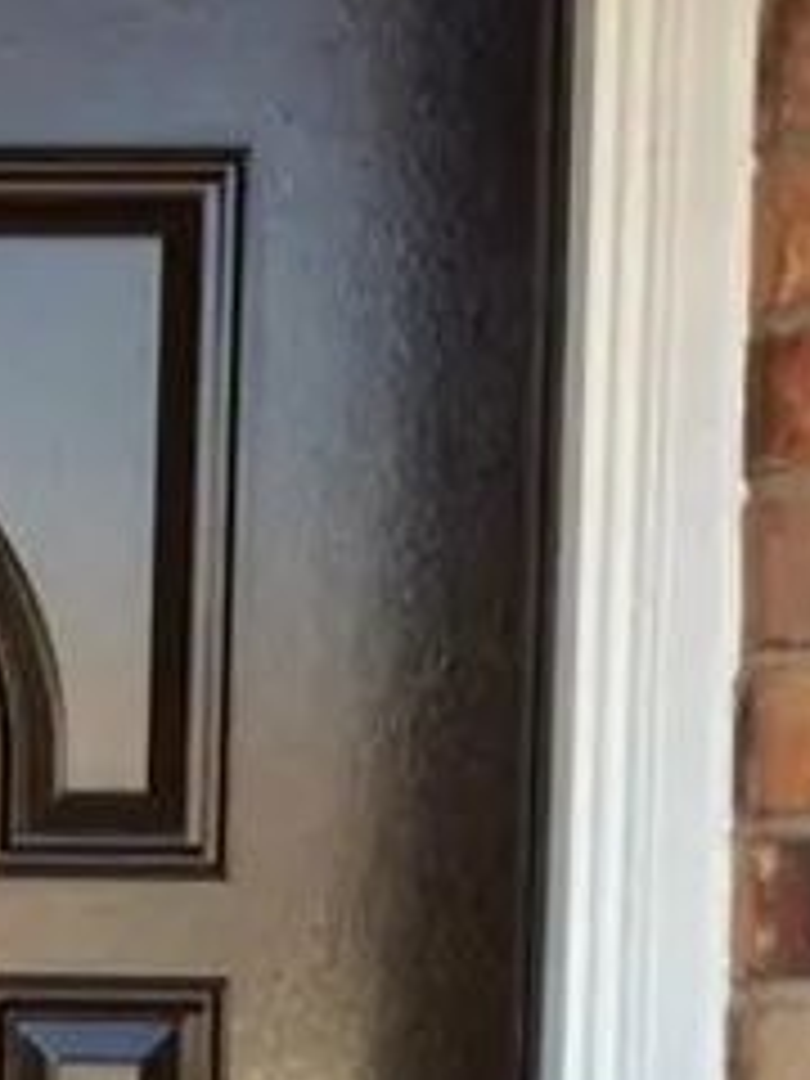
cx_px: -819
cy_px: 1474
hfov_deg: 8.5
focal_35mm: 165
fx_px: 5148
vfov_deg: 11.6
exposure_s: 1/120
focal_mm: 4.15
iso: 40
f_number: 2.2
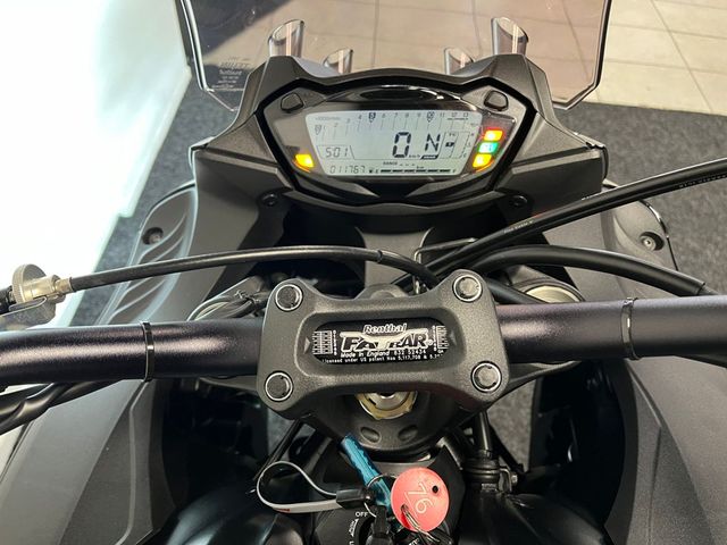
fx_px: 546
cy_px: 272
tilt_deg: -52.5
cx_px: 364
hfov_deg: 67.3
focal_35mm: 26
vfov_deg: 53.1
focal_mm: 5.1
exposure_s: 1/50
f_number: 1.6
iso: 320
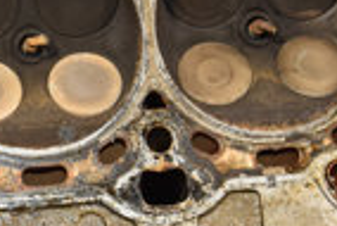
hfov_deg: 10.0
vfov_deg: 6.8
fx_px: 1902
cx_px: -55
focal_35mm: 203
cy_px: 38
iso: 800
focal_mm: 30
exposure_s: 1/160
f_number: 5
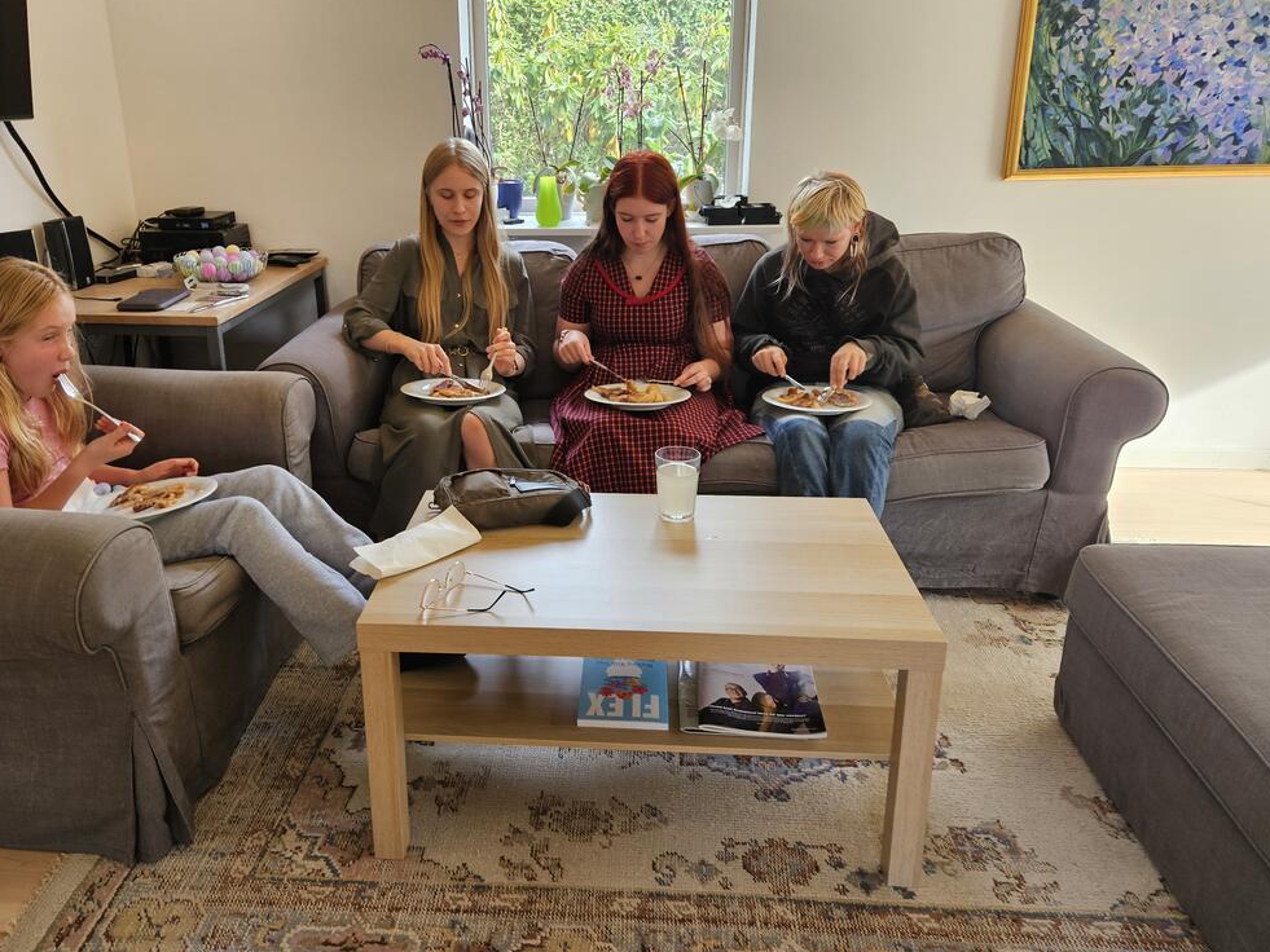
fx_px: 991
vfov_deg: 51.3
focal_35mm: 27
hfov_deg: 65.0
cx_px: 549
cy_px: 426
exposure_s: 1/100
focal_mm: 5.4
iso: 100
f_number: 1.8
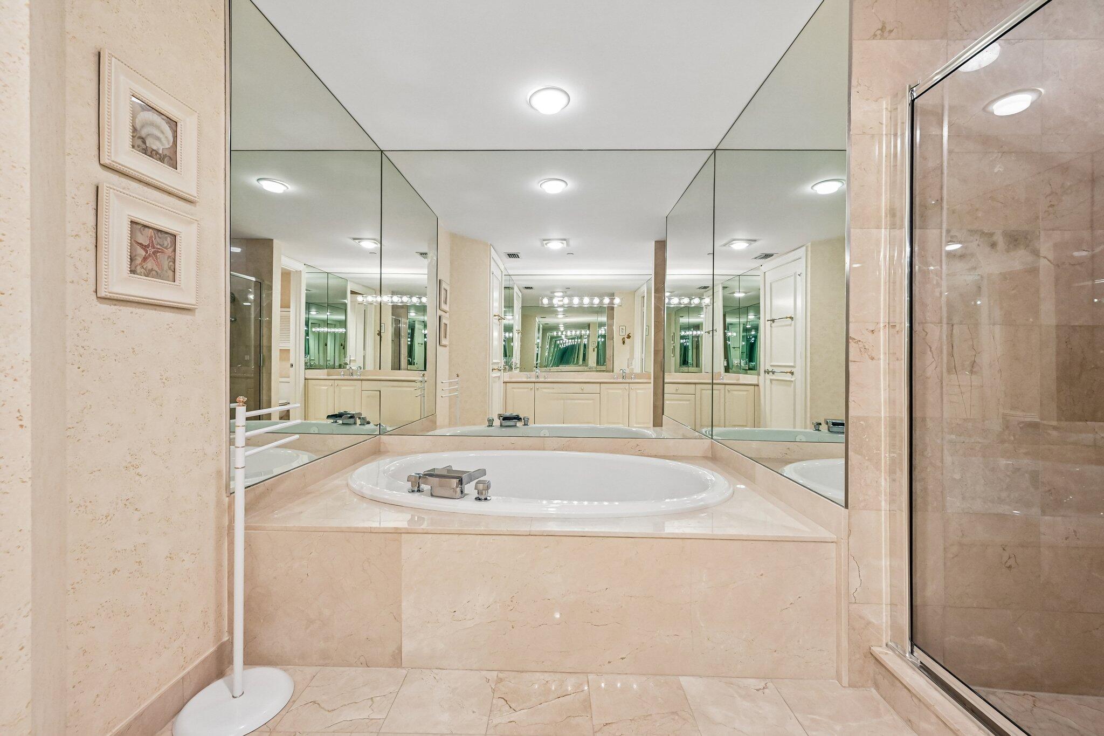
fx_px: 429
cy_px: 368
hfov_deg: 104.3
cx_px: 552
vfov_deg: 81.2
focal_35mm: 14
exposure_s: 1/125
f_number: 8
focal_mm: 14
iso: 2500
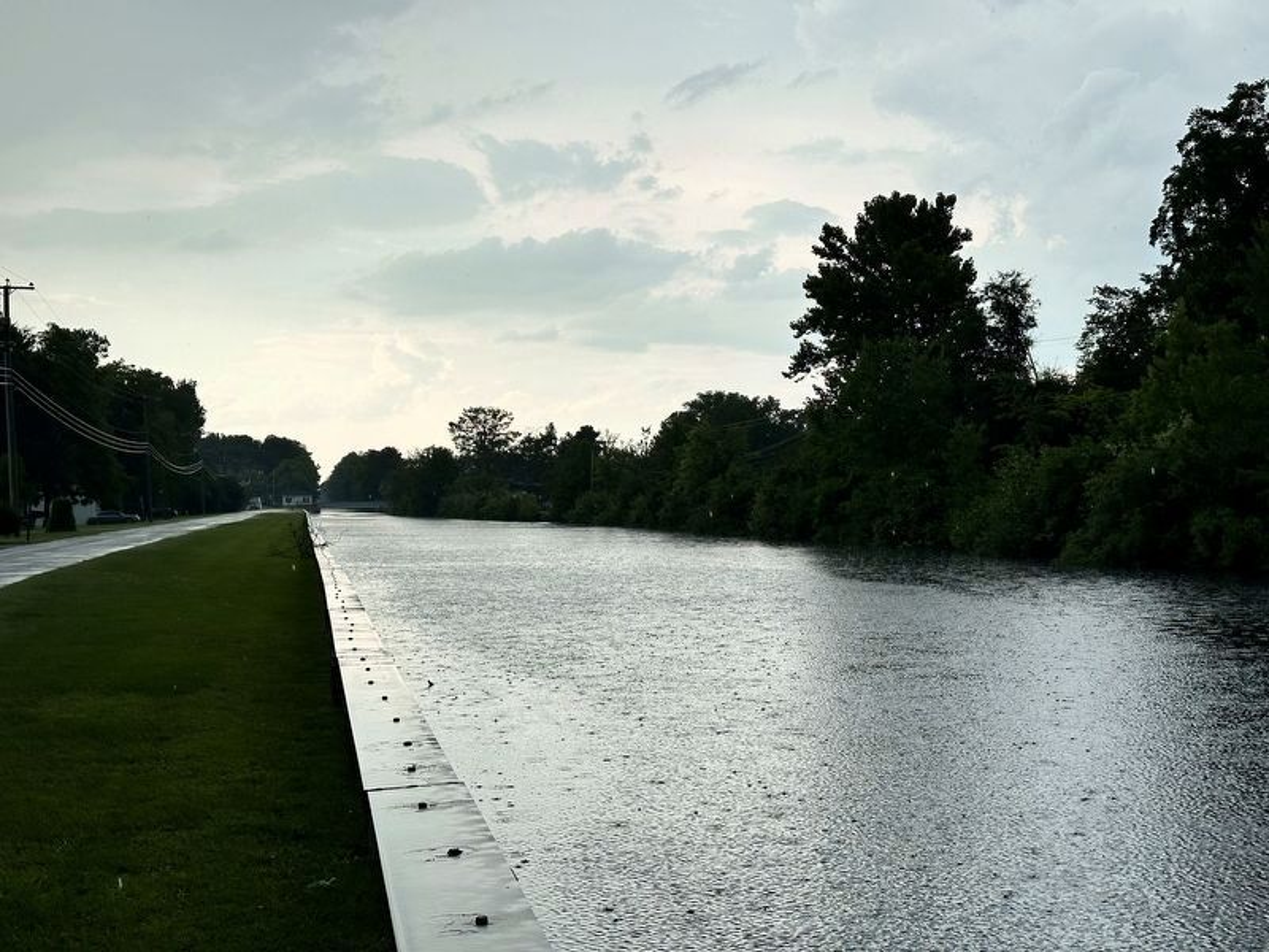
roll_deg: +0.1
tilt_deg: -0.1
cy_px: 476
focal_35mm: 48
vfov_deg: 30.3
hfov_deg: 39.7
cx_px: 634
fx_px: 1760
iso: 64
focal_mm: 6.86
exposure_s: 1/980
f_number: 1.78
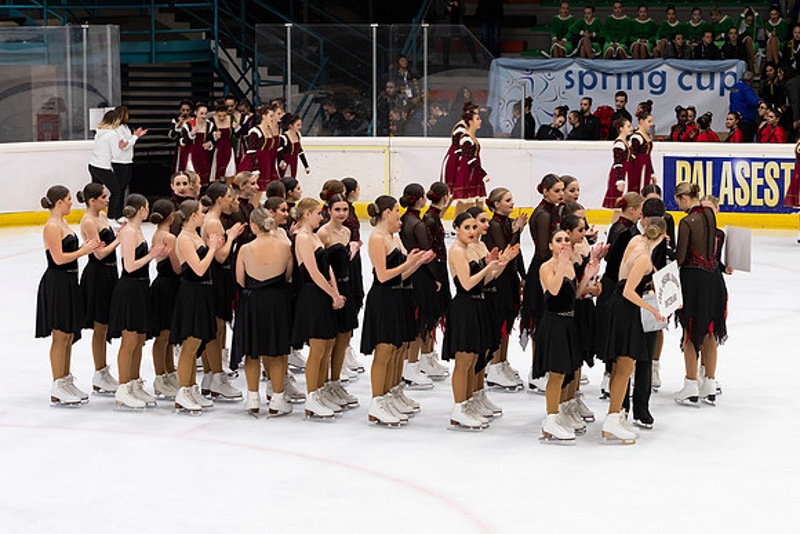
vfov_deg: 13.0
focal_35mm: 105
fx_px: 2334
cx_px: 400
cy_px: 267
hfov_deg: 19.5
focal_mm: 70
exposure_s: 1/160
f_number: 4.5
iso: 800
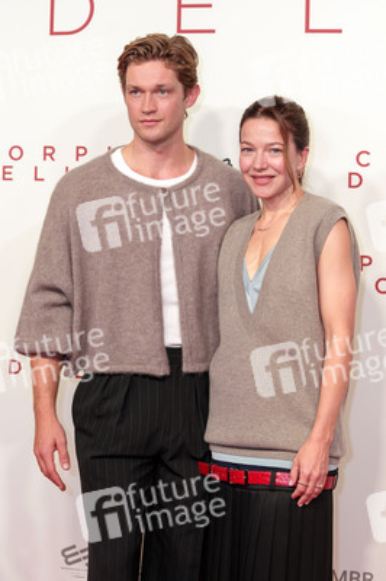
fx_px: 1128
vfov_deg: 28.9
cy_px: 290
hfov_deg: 19.4
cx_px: 193
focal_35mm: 70
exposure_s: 1/250
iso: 320
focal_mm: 70
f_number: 3.2
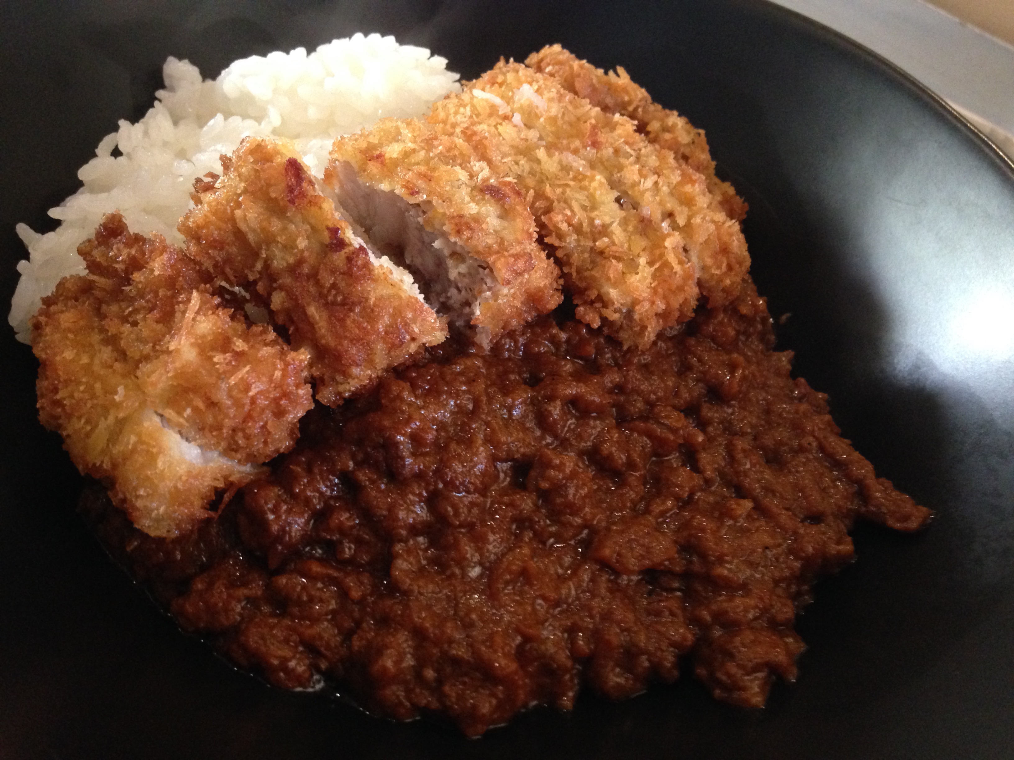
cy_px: 380
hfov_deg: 55.4
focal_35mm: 33
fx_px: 967
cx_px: 507
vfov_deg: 42.9
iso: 400
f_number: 2.4
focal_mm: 4.12
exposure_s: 1/15
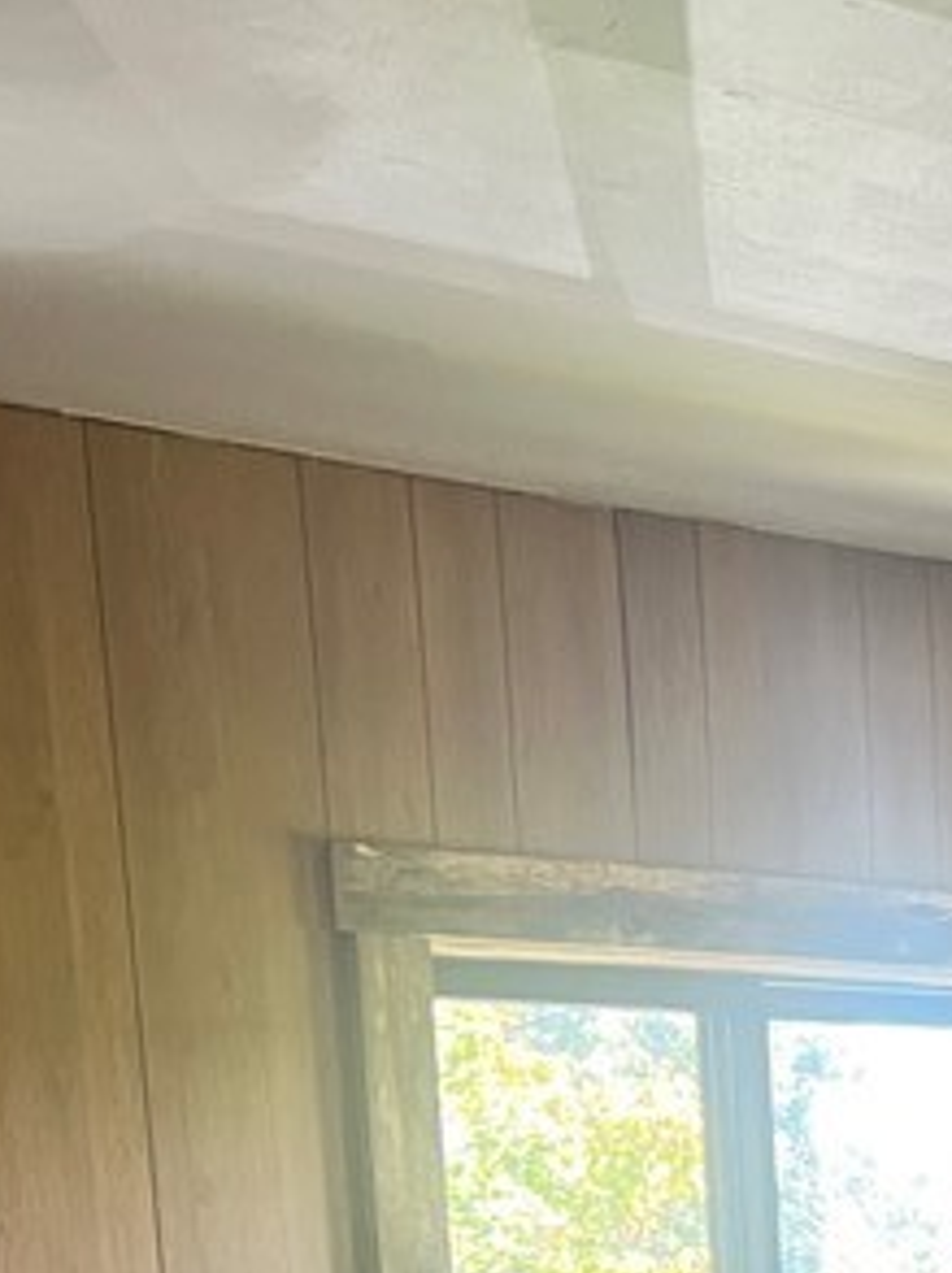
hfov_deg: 15.2
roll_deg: +1.3
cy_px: 1938
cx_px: 1330
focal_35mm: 91
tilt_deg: -11.7
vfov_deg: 18.9
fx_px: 3344
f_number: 1.5
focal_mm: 5.7
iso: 125
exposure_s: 1/60
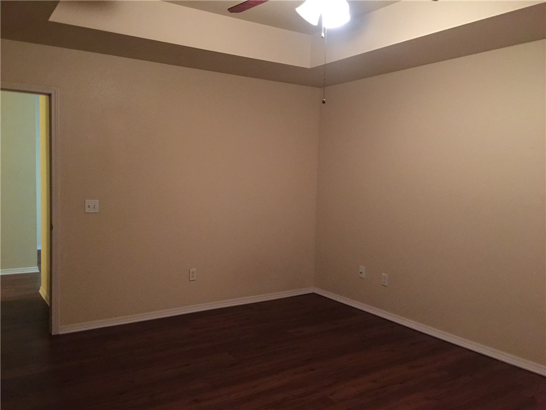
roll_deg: -2.3
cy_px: 205
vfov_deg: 48.2
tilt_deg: -3.7
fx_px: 457
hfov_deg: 61.7
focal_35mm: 29
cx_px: 273
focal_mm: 4.15
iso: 100
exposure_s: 1/4
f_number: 2.2
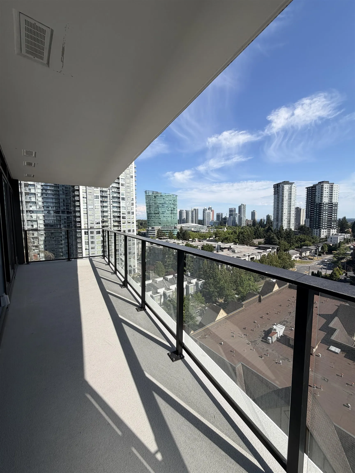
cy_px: 236
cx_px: 178
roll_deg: +0.4
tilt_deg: -4.3
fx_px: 191
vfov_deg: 102.1
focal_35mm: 14
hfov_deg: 85.7
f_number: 2.2
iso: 20
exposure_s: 1/830
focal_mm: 2.22
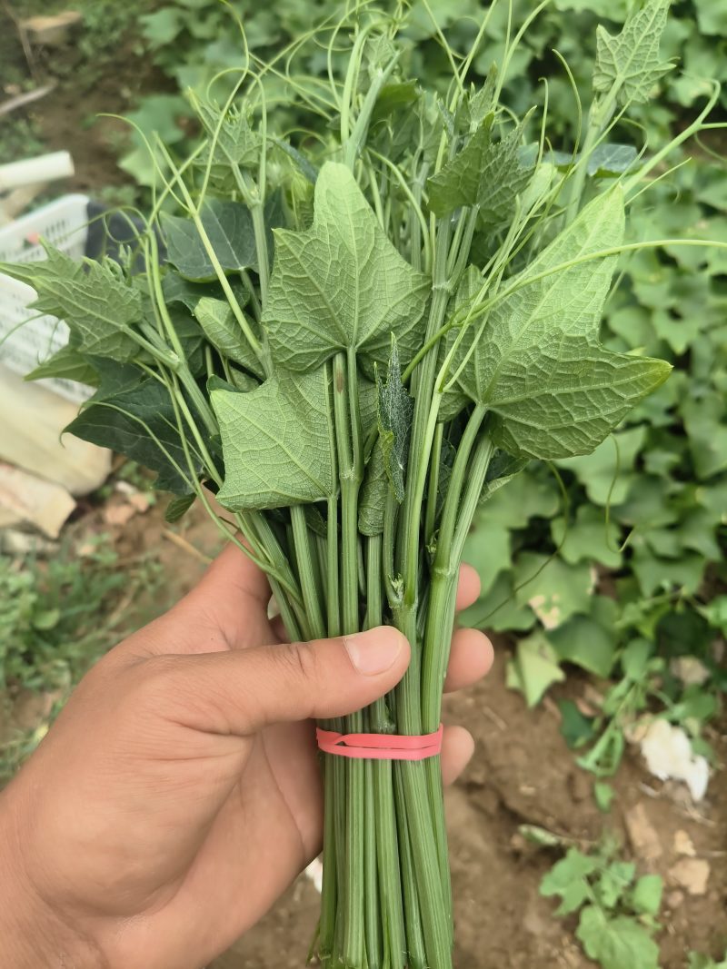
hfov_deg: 53.1
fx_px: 728
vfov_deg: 67.3
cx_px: 364
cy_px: 484
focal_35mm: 26
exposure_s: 1/989
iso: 80
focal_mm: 4.84
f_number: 1.8
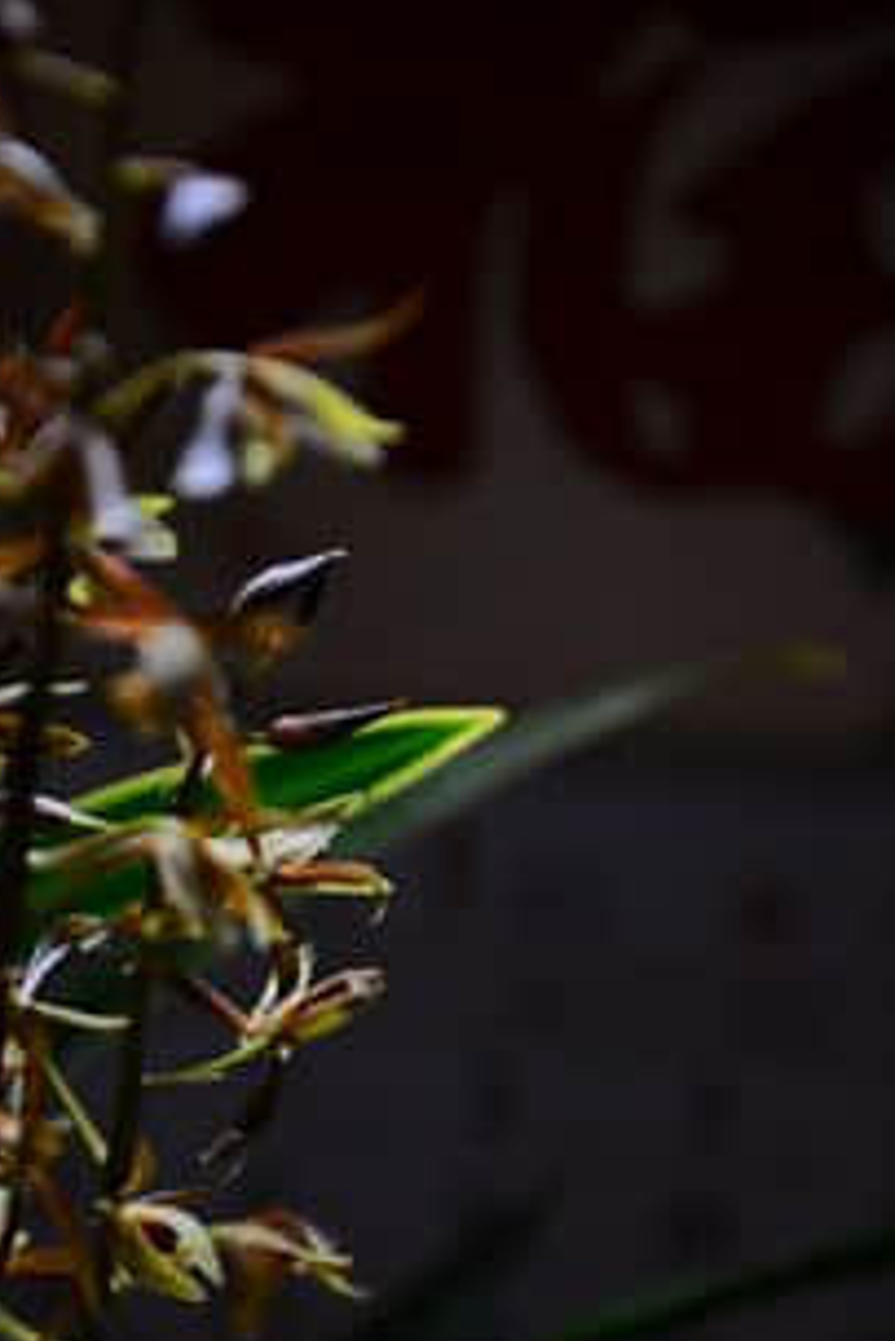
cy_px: 1094
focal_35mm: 115
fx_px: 4283
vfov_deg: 17.6
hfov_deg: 11.9
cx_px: 170
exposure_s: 1/100
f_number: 2.8
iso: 500
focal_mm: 70
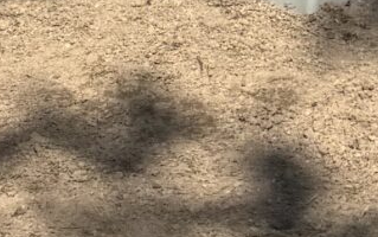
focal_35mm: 204
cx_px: 710
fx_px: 2103
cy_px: -536
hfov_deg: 9.7
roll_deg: +2.4
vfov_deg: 5.9
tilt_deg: -11.2
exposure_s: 1/4049
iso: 80
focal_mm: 6.76
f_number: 1.78
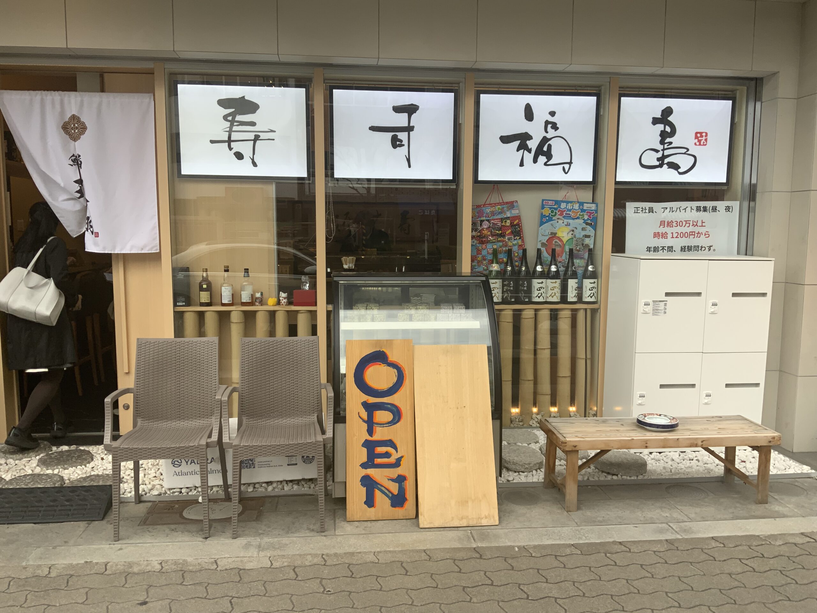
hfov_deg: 61.7
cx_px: 408
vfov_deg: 48.2
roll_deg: -0.7
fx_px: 684
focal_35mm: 29
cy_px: 306
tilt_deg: -6.2
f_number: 1.8
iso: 16
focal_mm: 3
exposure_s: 1/238
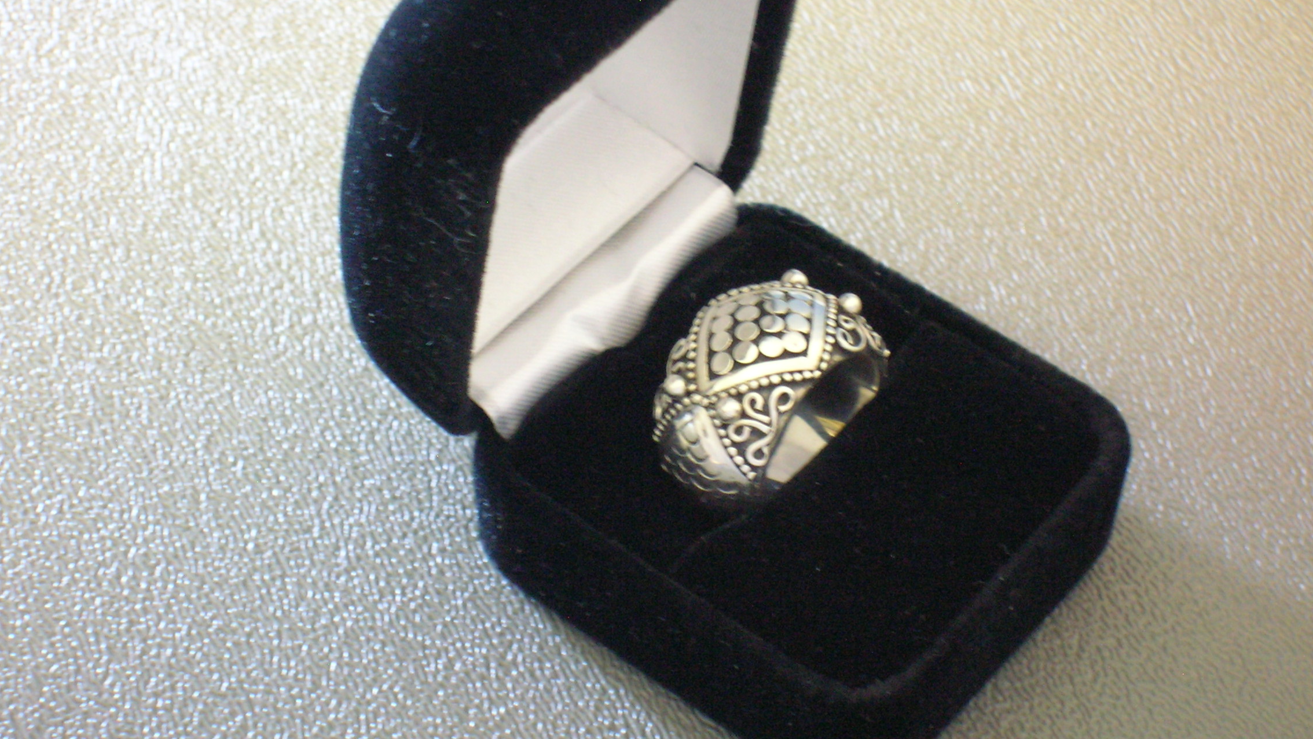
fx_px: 3900
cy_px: 328
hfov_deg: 19.1
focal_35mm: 112
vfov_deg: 10.8
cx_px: 660
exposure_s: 1/2.7
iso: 200
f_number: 4.9
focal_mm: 17.1
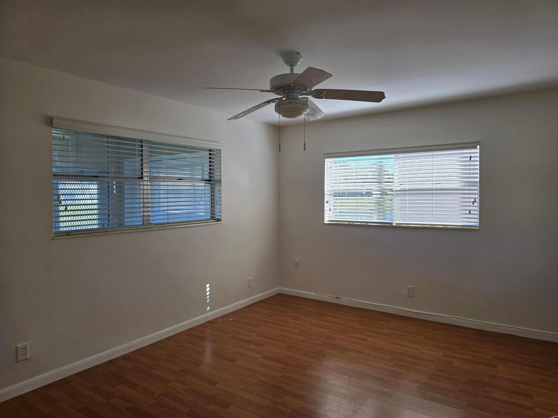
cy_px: 209
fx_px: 371
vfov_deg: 58.9
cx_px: 279
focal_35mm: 23
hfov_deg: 73.9
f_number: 1.7
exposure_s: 1/180
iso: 20
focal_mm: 6.3
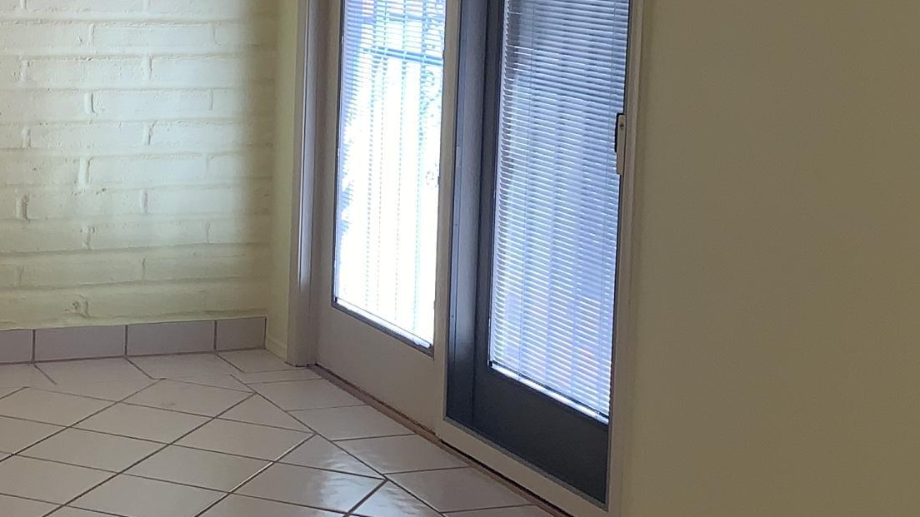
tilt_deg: -5.0
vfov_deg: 15.6
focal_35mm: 77
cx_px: 171
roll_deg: -1.6
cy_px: 105
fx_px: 1878
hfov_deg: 26.9
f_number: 1.8
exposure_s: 1/137
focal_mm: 4.25
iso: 25
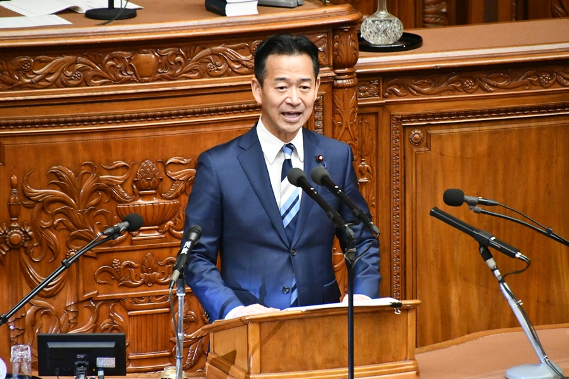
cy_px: 189
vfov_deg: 3.0
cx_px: 284
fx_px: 7142
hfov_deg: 4.6
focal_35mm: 452
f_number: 6.3
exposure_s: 1/160
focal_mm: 300
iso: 12800
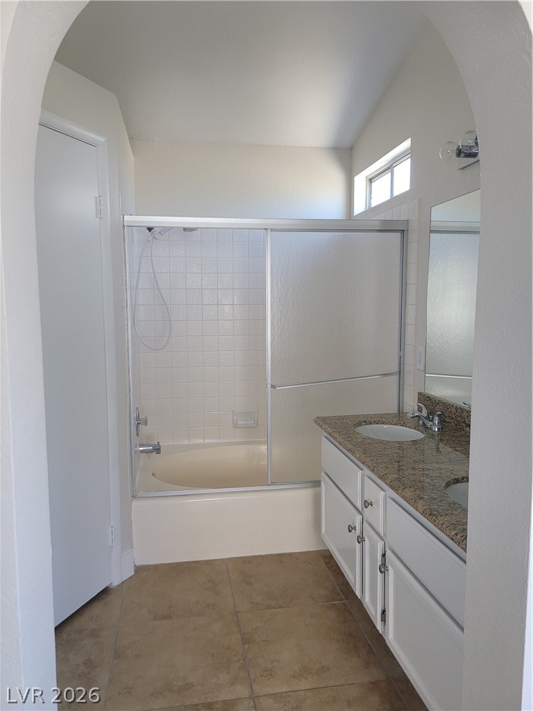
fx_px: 534
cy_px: 356
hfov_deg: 53.1
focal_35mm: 26
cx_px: 266
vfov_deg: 67.3
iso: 100
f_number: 1.8
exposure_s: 1/120
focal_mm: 5.4
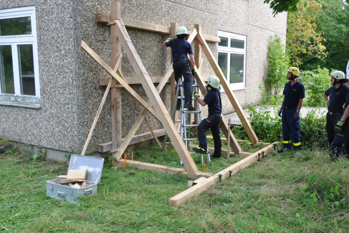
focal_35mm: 34
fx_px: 330
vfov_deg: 38.9
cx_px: 187
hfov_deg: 55.7
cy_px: 112
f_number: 5.6
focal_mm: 20
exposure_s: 1/160
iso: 200
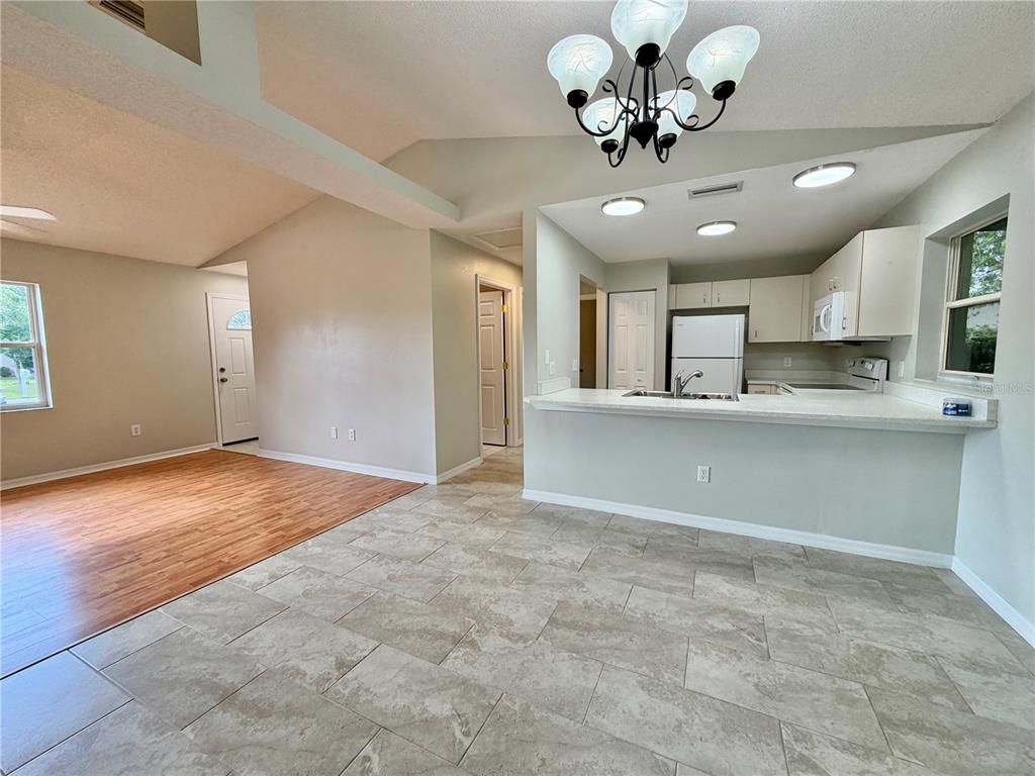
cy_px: 388
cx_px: 518
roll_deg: +0.4
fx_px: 419
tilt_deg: -4.9
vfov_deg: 85.7
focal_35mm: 14
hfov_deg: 102.1
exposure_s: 1/120
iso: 125
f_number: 2.2
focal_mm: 2.22
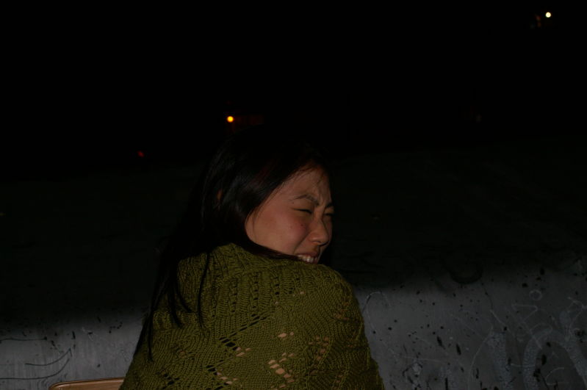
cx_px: 294
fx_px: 855
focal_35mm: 52
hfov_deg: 37.9
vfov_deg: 25.7
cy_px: 195
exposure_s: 1/60
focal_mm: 35
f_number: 5.6
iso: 400
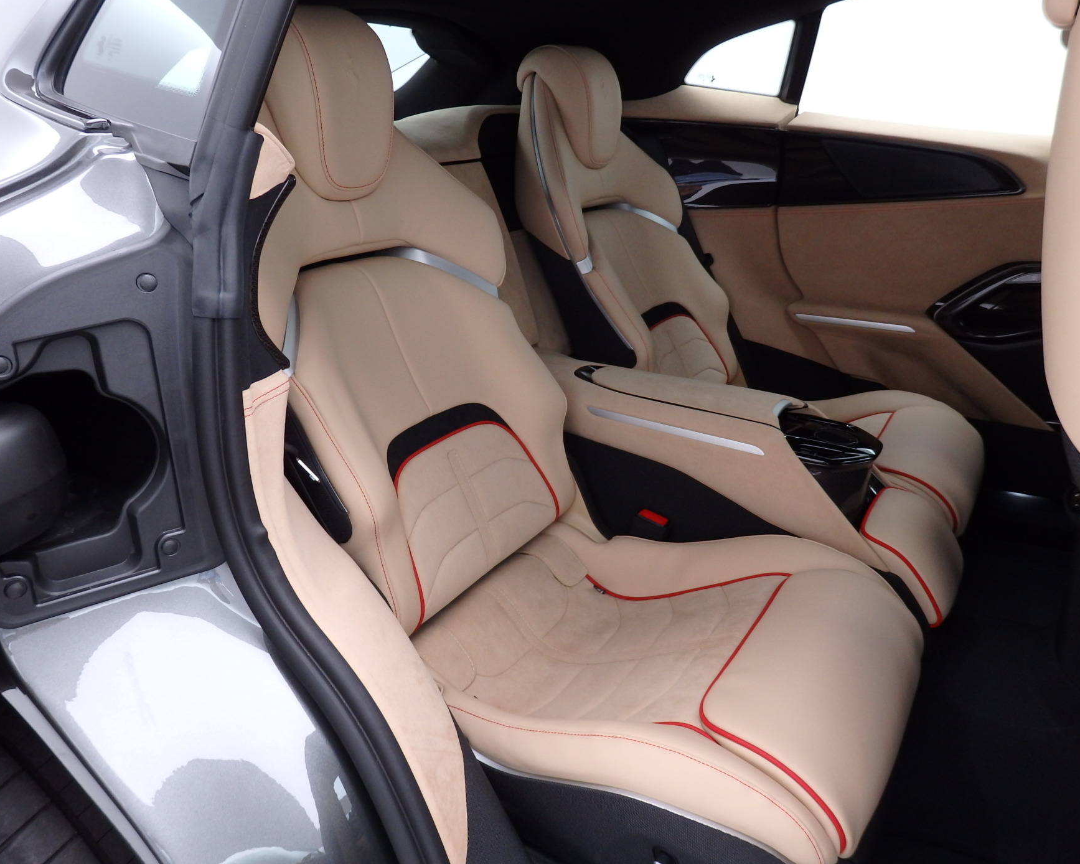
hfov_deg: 64.1
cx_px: 540
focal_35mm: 27
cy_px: 421
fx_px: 863
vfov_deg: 53.2
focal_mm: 4.5
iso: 200
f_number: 3
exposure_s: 1/30
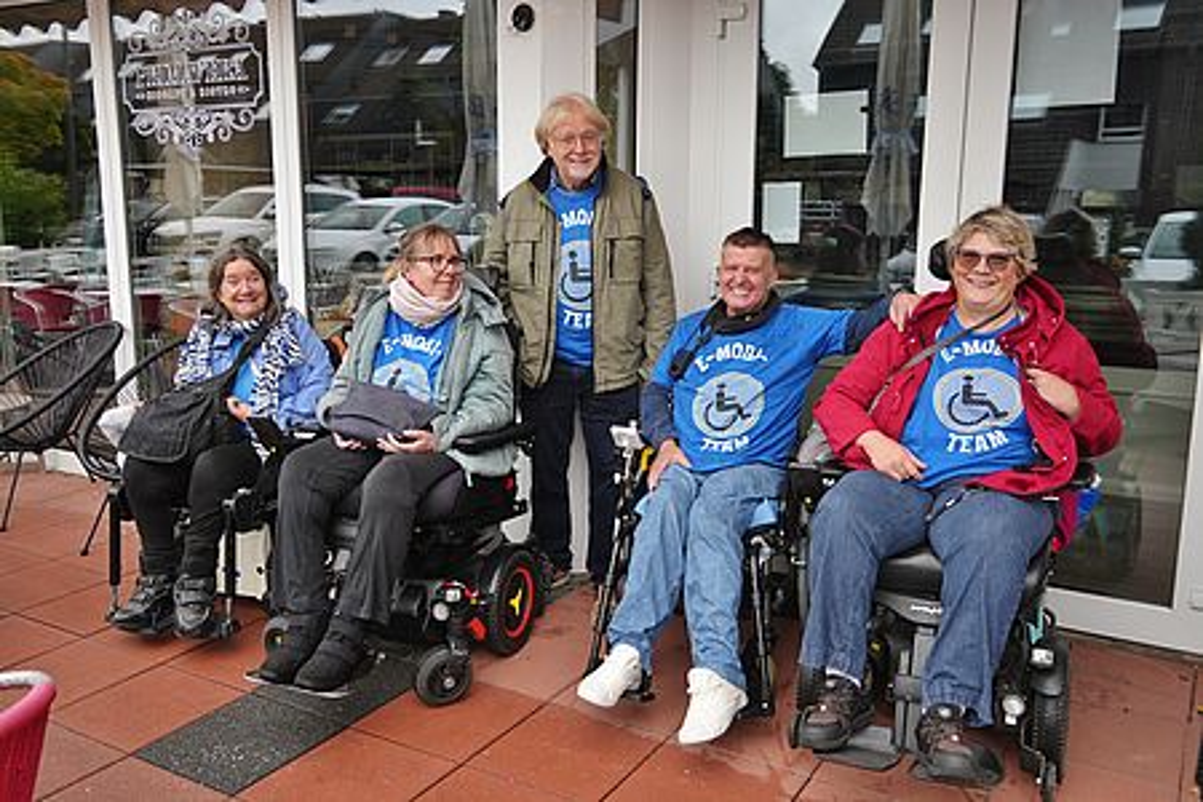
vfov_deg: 41.7
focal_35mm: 32
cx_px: 602
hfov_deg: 59.5
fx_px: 1053
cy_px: 401
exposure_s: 1/160
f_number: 4
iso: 320
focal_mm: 21
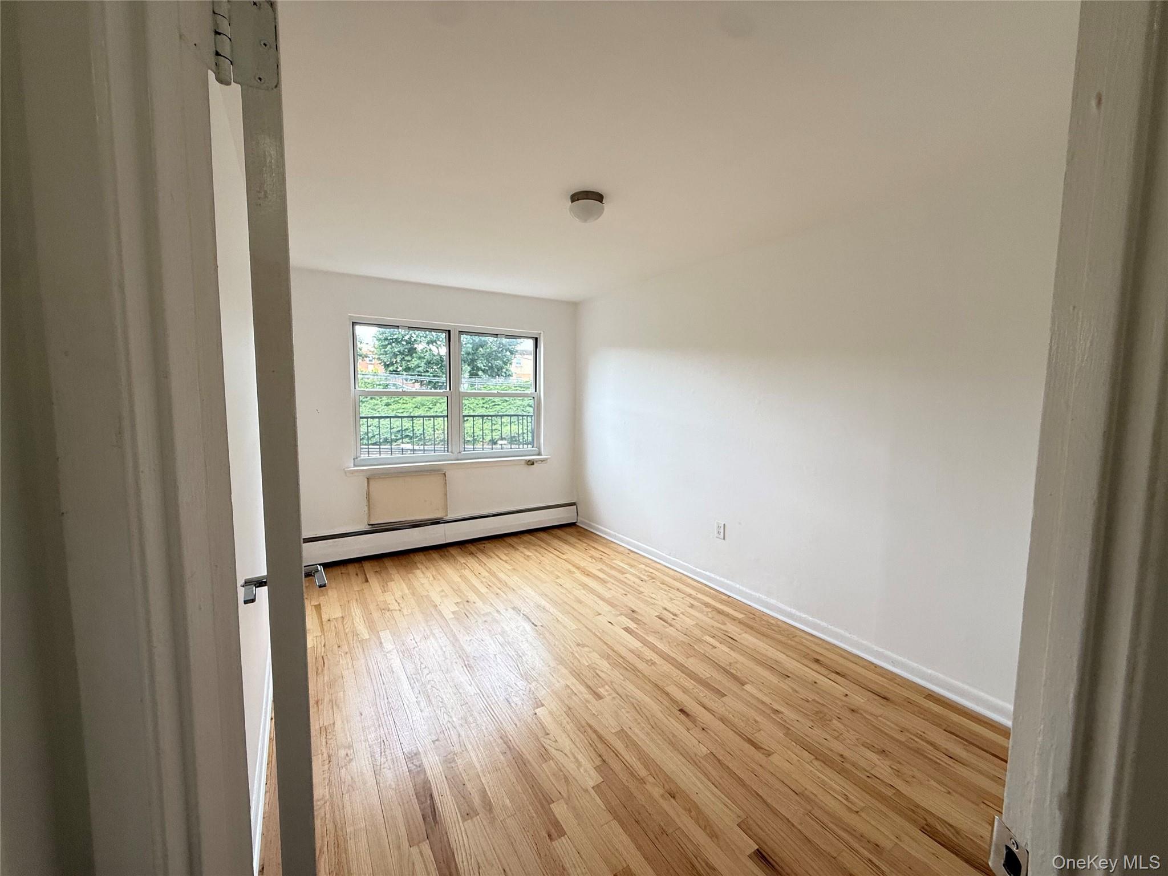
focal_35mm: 14
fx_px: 472
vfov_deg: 85.7
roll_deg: -0.2
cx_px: 584
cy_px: 438
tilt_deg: -4.6
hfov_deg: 102.1
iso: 125
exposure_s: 1/99
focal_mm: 2.22
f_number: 2.2
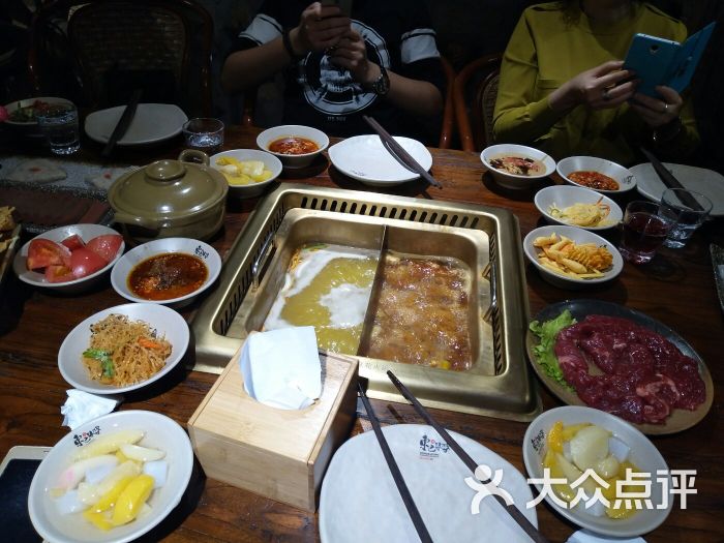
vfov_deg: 53.1
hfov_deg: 67.3
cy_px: 272
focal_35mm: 26
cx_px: 362
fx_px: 544
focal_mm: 3.88
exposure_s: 1/100
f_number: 2
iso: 80
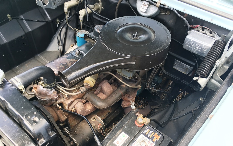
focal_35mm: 31
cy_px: 84
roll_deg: -6.3
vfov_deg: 40.5
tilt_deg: -44.9
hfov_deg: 61.2
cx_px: 116
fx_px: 197
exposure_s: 1/100
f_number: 2.2
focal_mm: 4.15
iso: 25
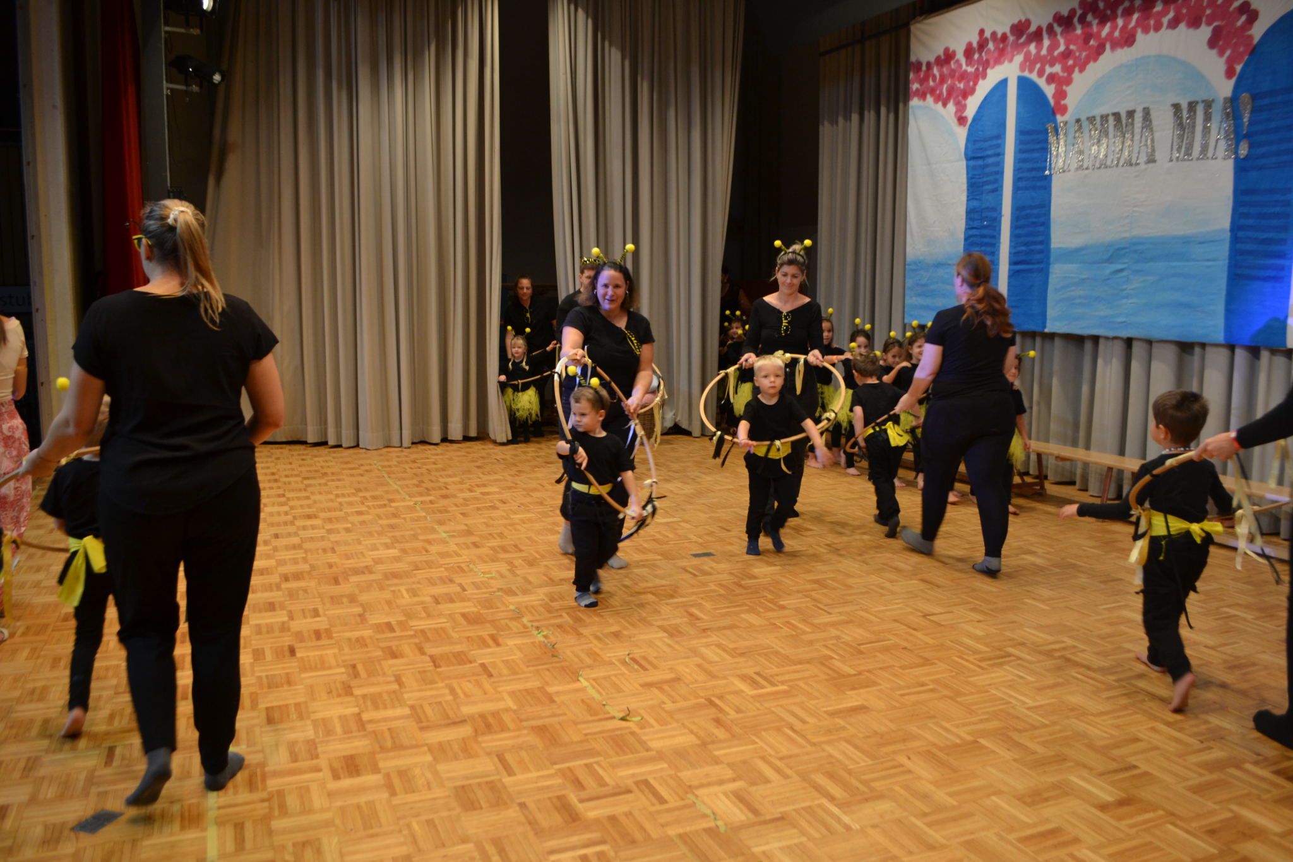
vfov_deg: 47.9
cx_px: 646
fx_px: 970
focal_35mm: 27
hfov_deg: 67.4
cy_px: 431
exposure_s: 1/60
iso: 400
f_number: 4
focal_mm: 18
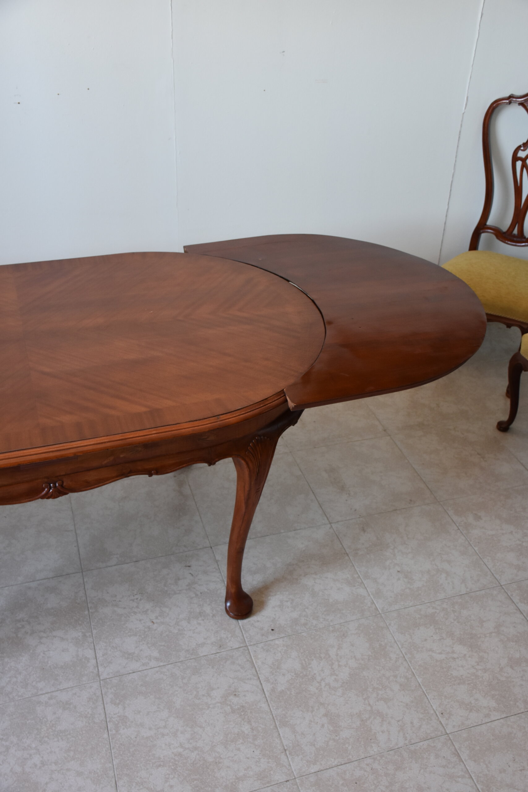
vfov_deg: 55.1
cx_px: 264
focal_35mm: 34
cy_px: 396
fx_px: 759
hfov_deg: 38.4
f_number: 4
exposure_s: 1/60
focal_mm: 23
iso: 800
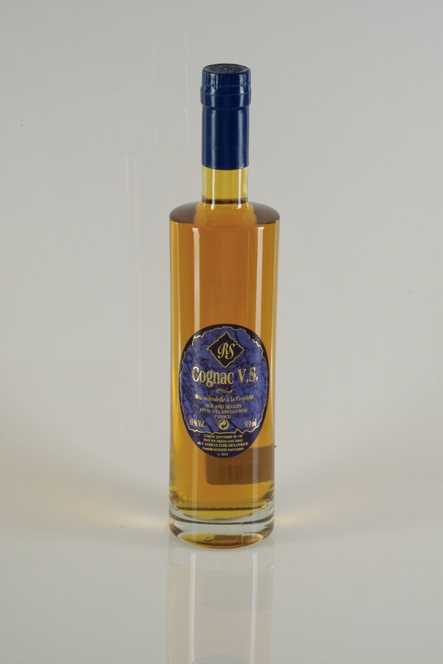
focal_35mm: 114
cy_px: 332
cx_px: 222
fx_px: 2104
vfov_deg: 17.9
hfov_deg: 12.0
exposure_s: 1/125
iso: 100
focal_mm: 67
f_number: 14
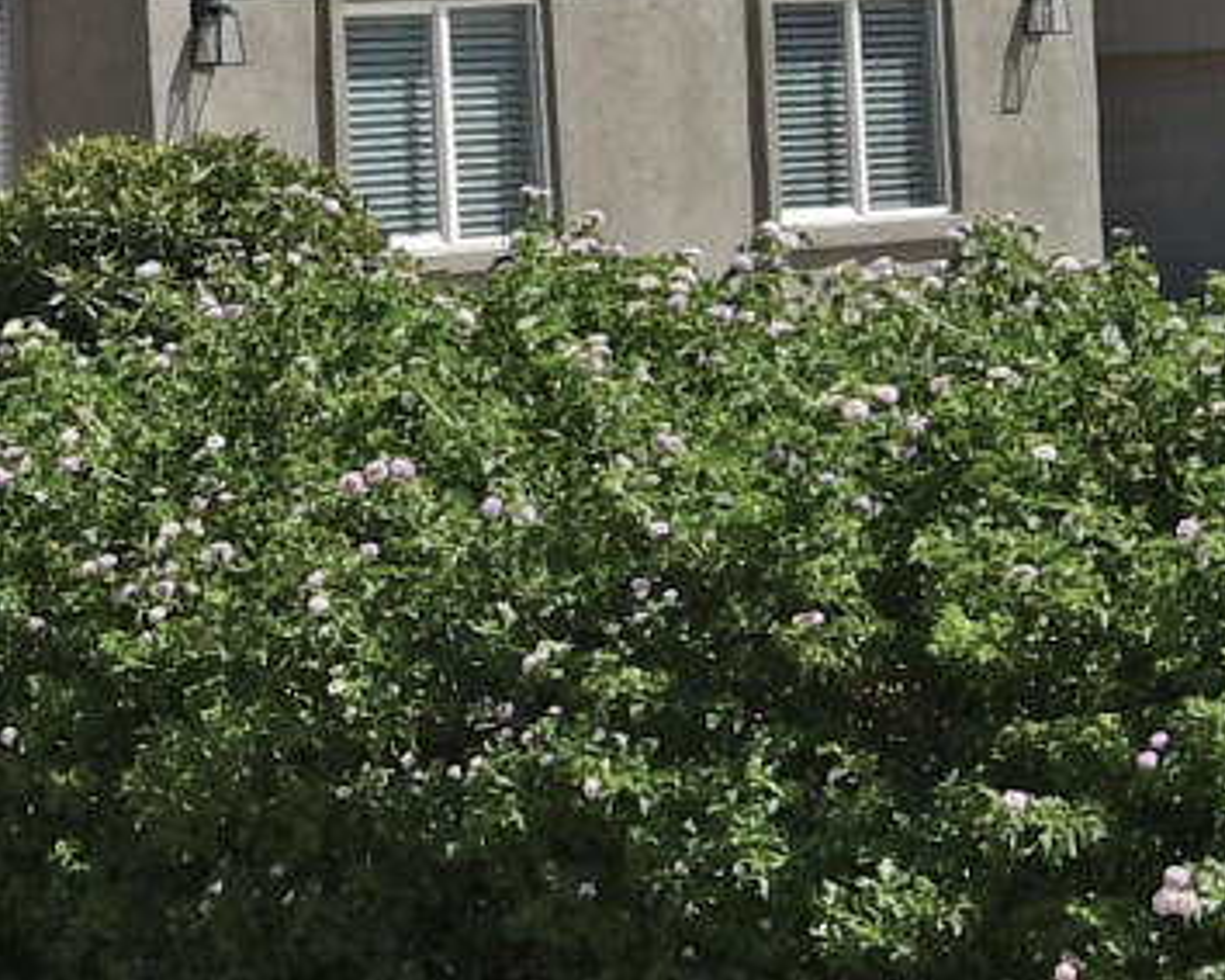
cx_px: -574
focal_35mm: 167
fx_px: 6053
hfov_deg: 11.1
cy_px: 208
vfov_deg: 9.2
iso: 100
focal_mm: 14
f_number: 9
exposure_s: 1/320
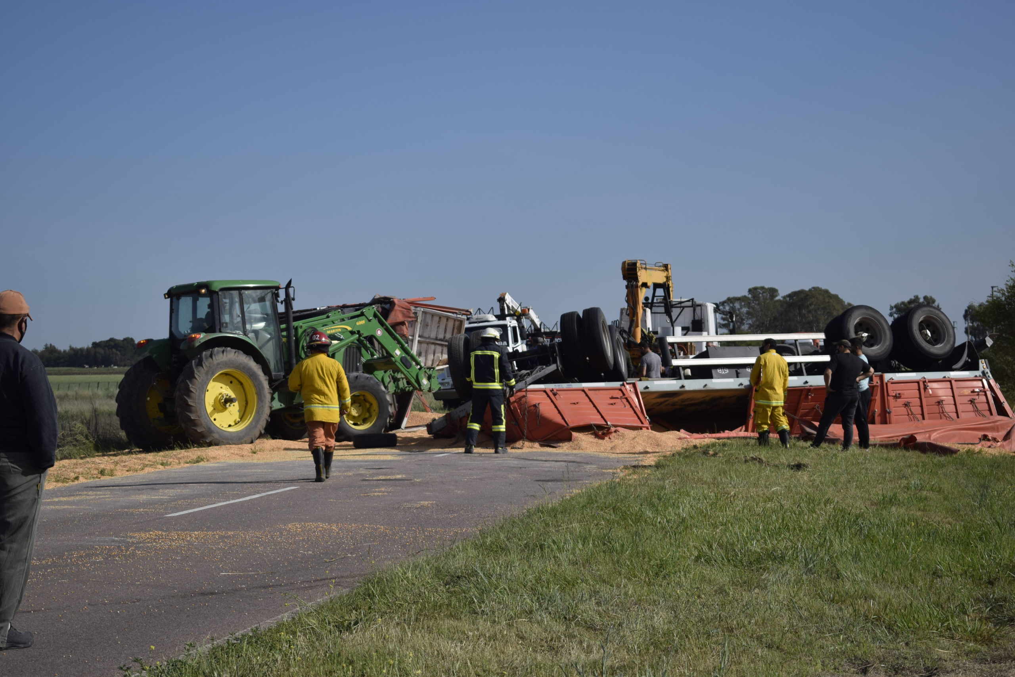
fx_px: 2326
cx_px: 508
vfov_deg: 16.6
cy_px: 338
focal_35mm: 82
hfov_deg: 24.6
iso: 100
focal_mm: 55
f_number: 5.6
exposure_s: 1/1250
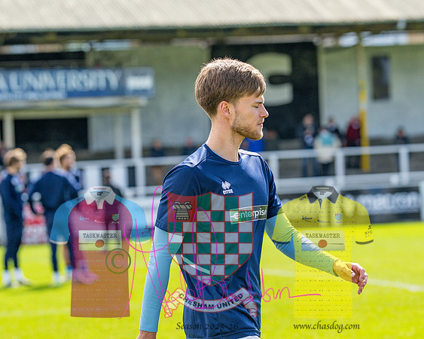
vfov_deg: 6.8
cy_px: 170
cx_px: 212
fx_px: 2855
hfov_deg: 8.5
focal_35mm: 228
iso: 200
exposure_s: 1/1250
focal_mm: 135
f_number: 4
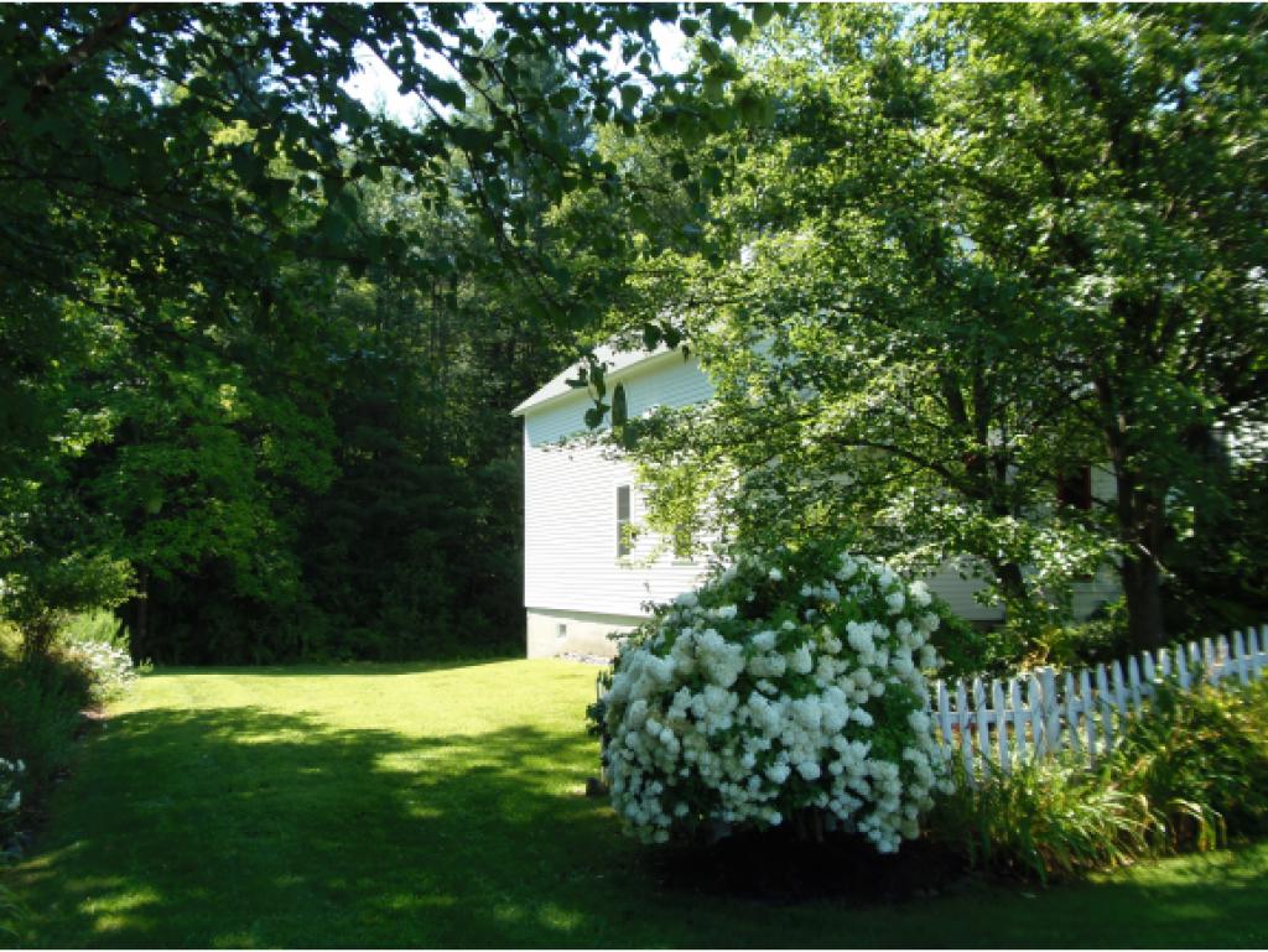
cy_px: 476
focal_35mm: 30
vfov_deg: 46.8
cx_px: 634
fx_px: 1099
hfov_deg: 59.9
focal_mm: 5.5
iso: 64
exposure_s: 1/200
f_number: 3.2
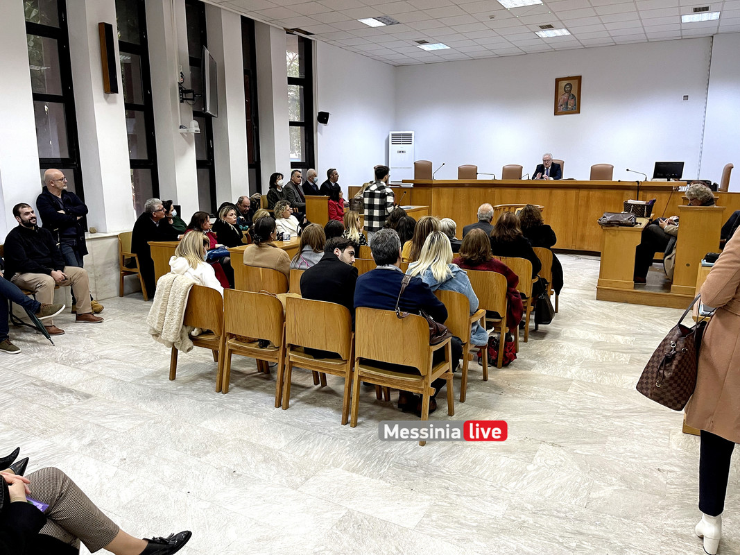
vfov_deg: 54.9
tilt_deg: -11.2
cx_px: 370
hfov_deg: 69.4
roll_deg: +0.1
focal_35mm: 25
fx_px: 534
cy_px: 278
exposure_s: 1/50
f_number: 1.6
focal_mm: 5.1
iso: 160
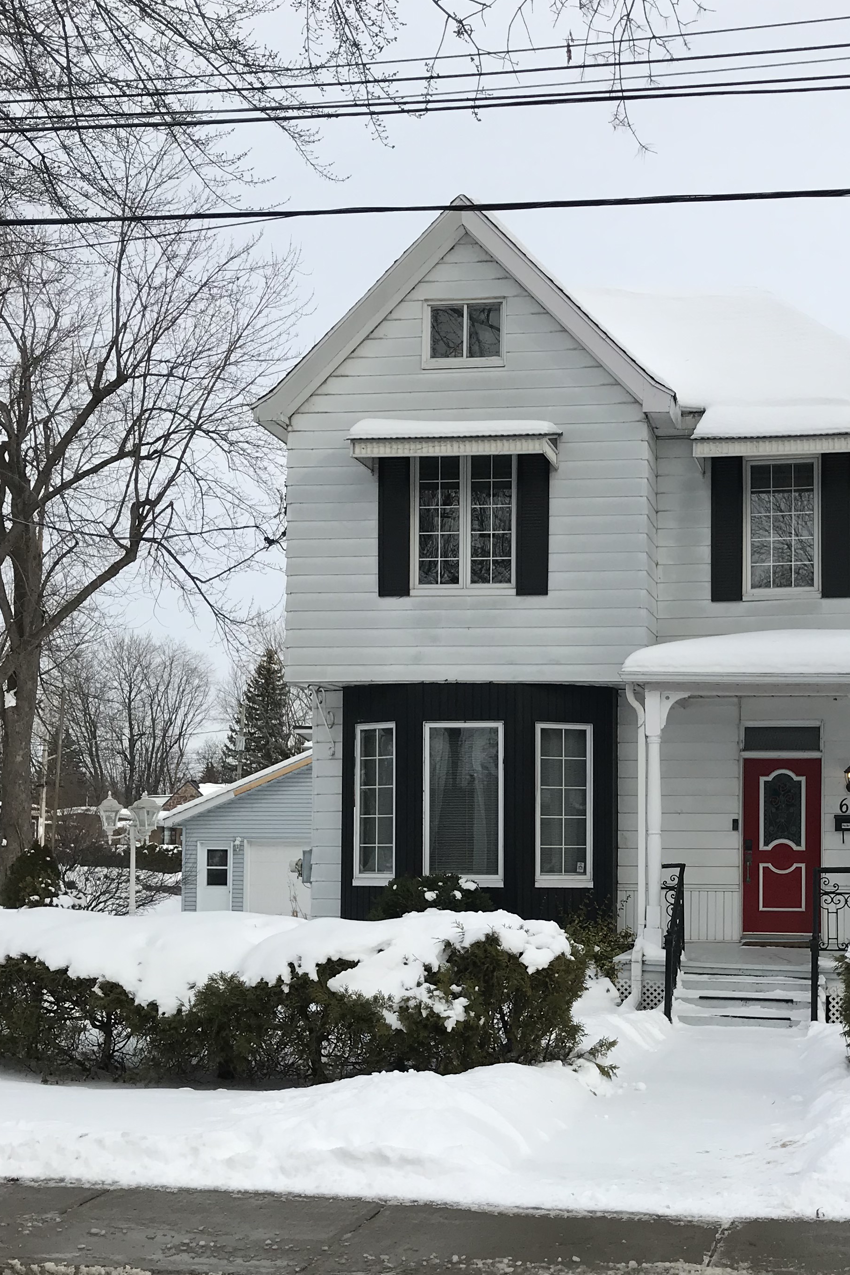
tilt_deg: +1.8
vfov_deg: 44.8
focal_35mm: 43
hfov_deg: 30.5
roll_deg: +0.3
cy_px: 849
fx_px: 1523
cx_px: 671
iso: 20
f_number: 1.8
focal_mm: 3.99
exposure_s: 1/2336
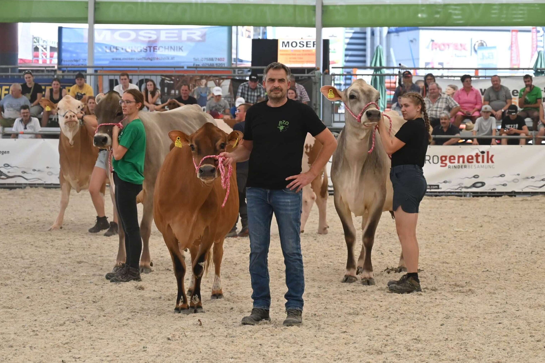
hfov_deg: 19.3
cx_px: 273
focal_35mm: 106
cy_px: 179
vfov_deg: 12.9
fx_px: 1605
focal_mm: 70
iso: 1250
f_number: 4.5
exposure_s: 1/4000
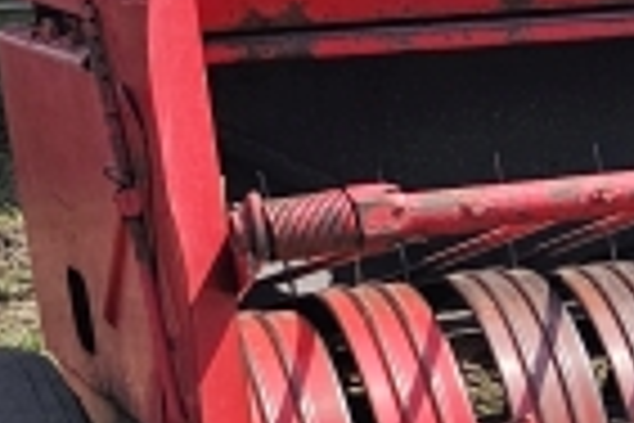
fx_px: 3064
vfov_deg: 7.8
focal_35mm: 174
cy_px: 531
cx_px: 1713
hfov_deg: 9.8
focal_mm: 6.3
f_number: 1.7
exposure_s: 1/1238
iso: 20
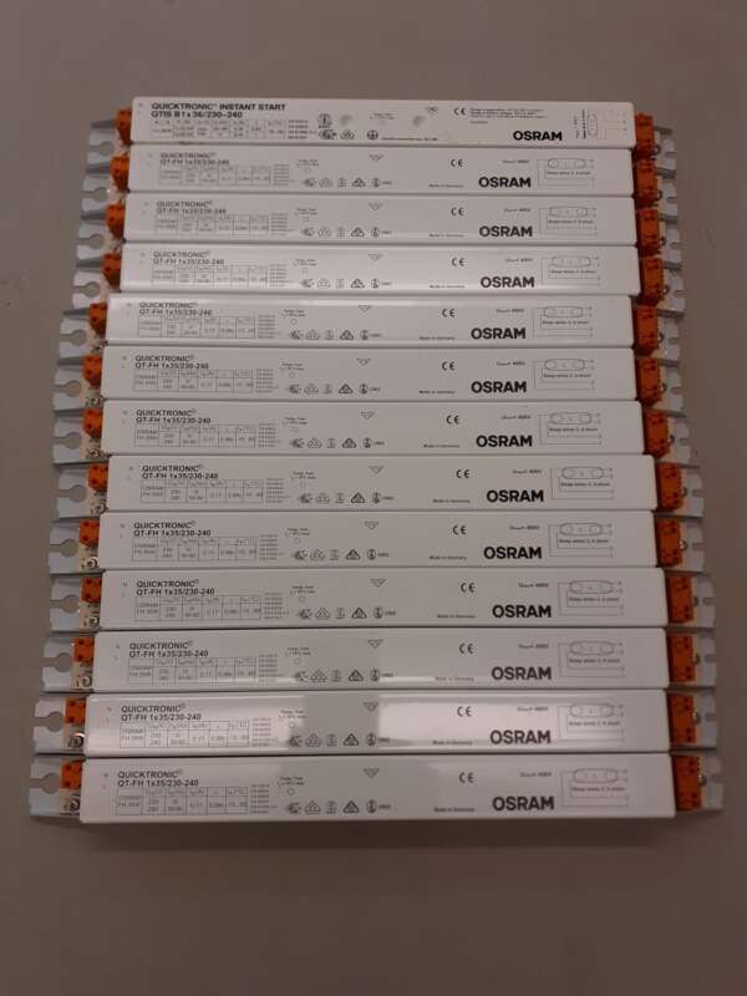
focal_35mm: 27
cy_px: 498
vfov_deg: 65.3
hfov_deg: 51.4
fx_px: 777
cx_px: 374
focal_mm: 3.6
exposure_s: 1/100
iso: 64
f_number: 1.9
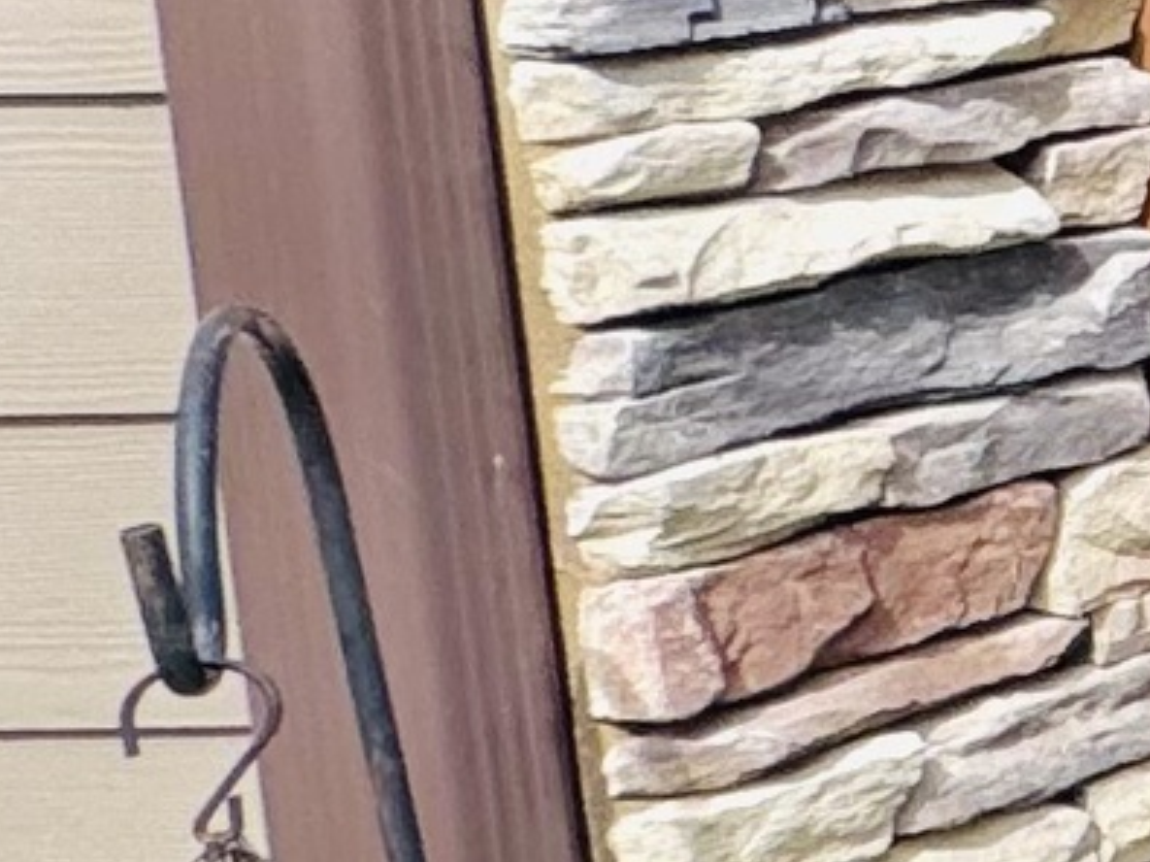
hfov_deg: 8.6
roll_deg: +0.7
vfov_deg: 13.2
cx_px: 4402
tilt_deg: -5.9
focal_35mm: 109
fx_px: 3620
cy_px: -151
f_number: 2.2
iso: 40
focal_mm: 2.22
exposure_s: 1/384
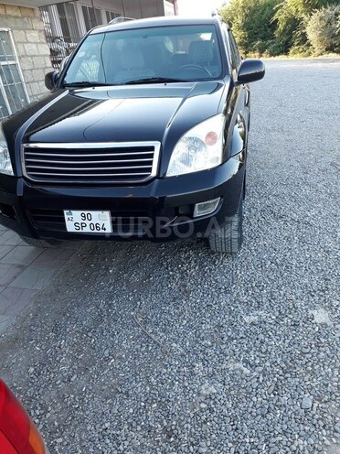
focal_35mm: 27
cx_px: 170
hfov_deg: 51.4
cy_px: 227
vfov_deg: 65.3
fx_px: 354
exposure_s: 1/100
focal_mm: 3.6
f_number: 1.9
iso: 50
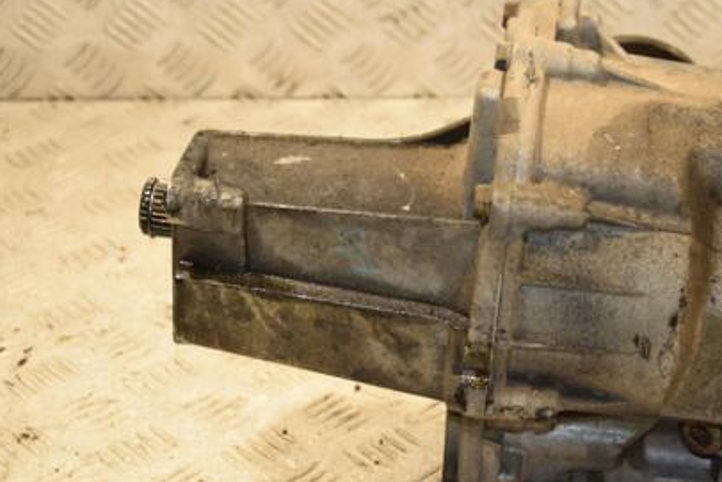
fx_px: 2001
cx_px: 500
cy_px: 260
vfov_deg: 13.7
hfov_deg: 20.4
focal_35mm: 100
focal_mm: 45
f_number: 4.8
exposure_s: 1/160
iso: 800
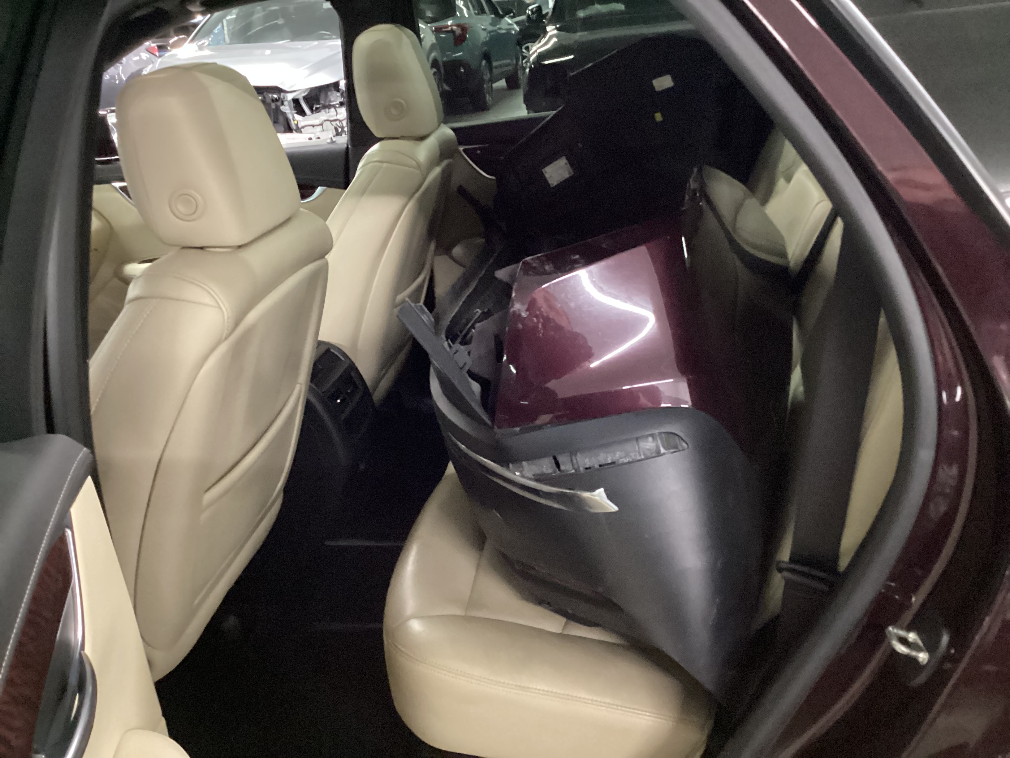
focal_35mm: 31
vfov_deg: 45.4
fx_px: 904
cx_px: 505
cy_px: 379
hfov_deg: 58.4
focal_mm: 3.3
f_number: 2.4
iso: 640
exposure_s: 1/20
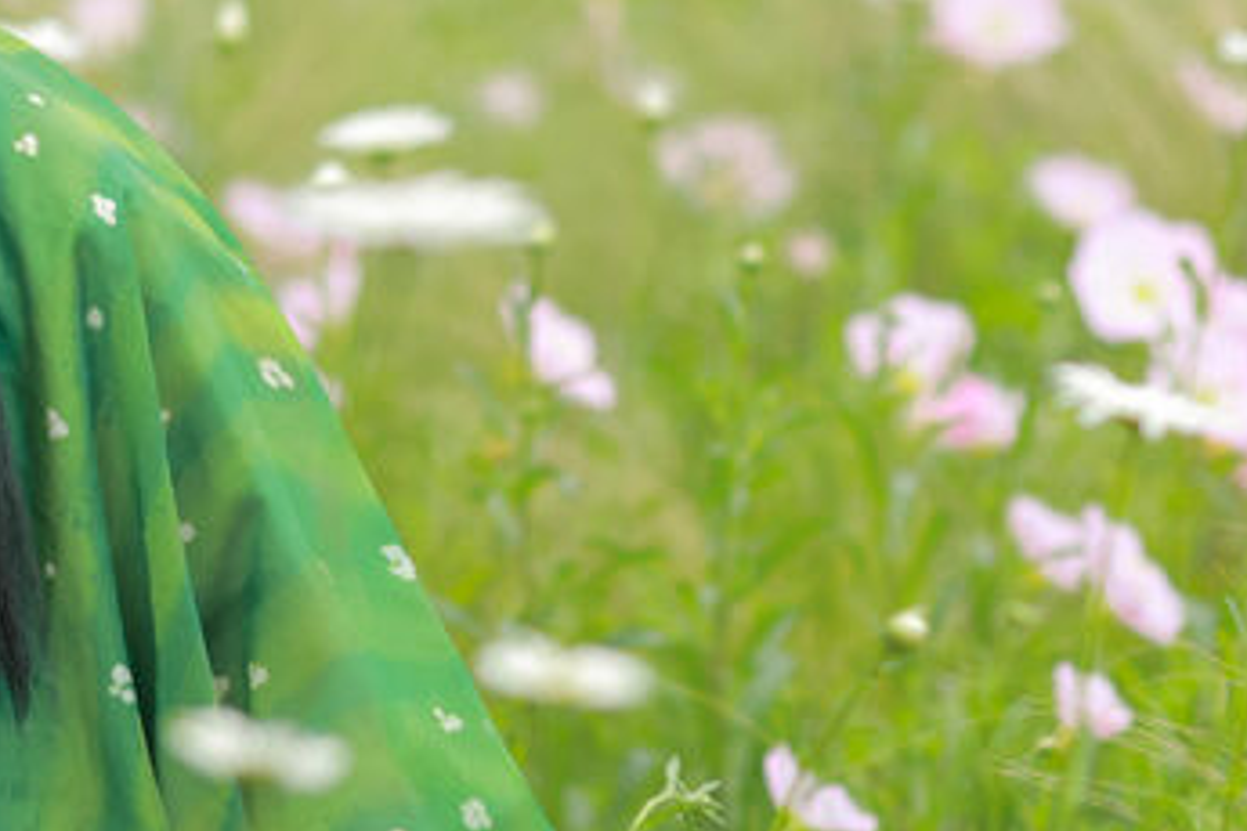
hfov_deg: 4.4
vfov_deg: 2.9
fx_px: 16244
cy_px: 430
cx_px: 329
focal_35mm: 469
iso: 500
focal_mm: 135
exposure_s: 1/1600
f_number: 2.2
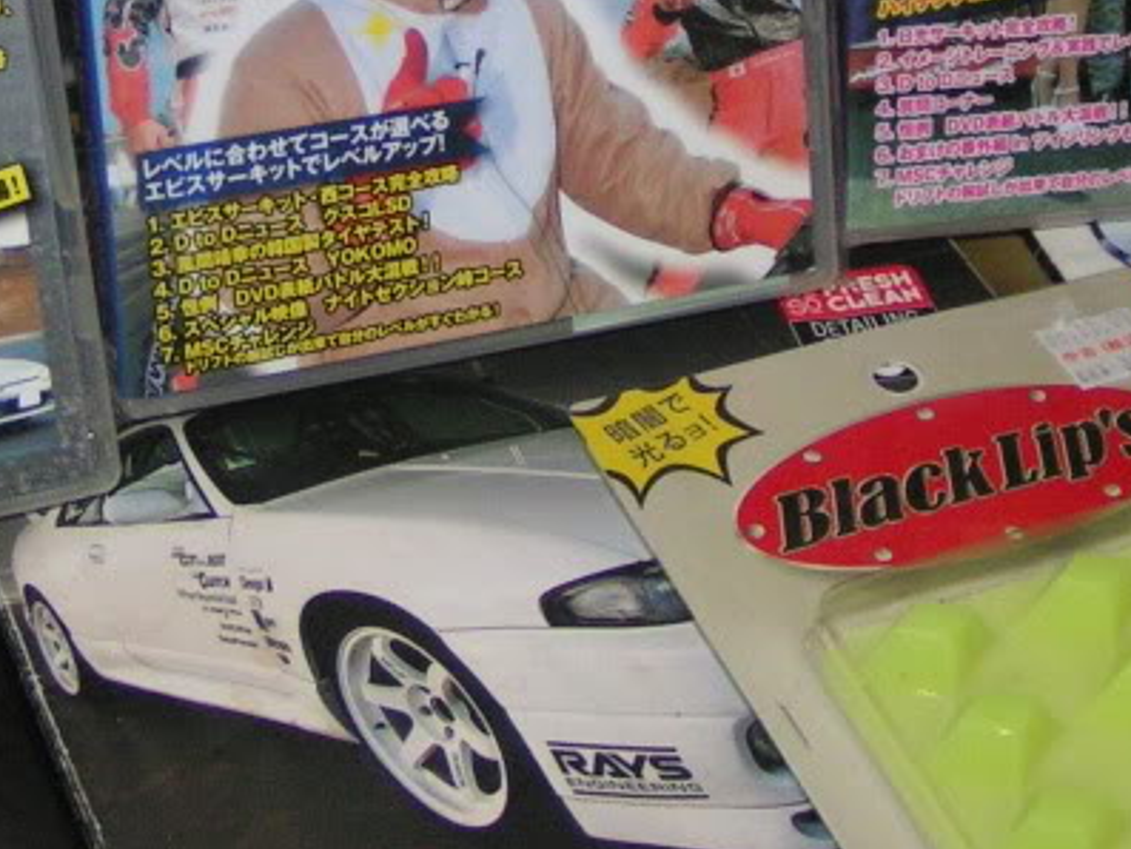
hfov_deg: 20.0
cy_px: -80
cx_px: 573
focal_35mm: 98
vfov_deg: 14.7
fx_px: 3203
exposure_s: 1/40
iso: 200
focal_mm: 5.8
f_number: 2.8
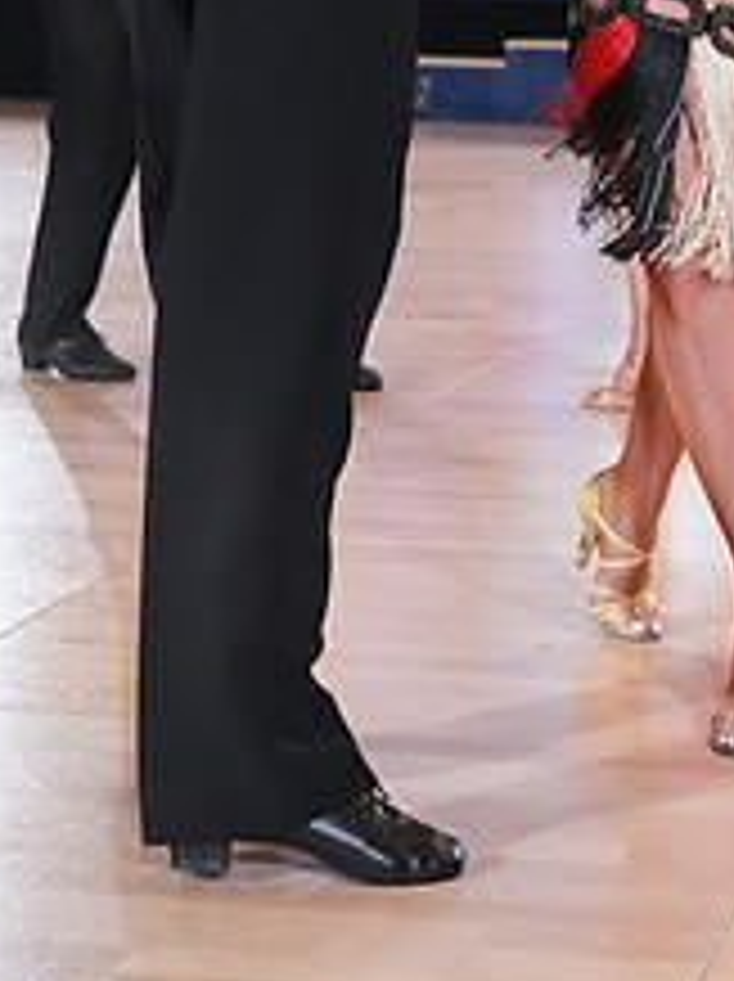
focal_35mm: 100
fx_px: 2833
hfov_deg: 14.6
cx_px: 678
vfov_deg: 18.5
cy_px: -248
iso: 4000
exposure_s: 1/500
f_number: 4
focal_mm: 39
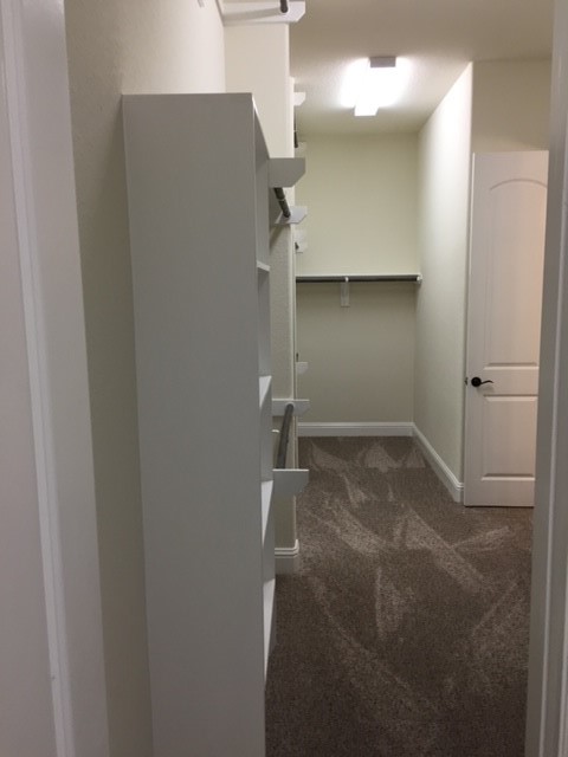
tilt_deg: -6.4
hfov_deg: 48.2
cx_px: 284
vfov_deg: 61.7
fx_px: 634
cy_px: 378
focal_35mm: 29
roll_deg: +0.6
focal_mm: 4.15
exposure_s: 1/30
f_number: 2.2
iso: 40
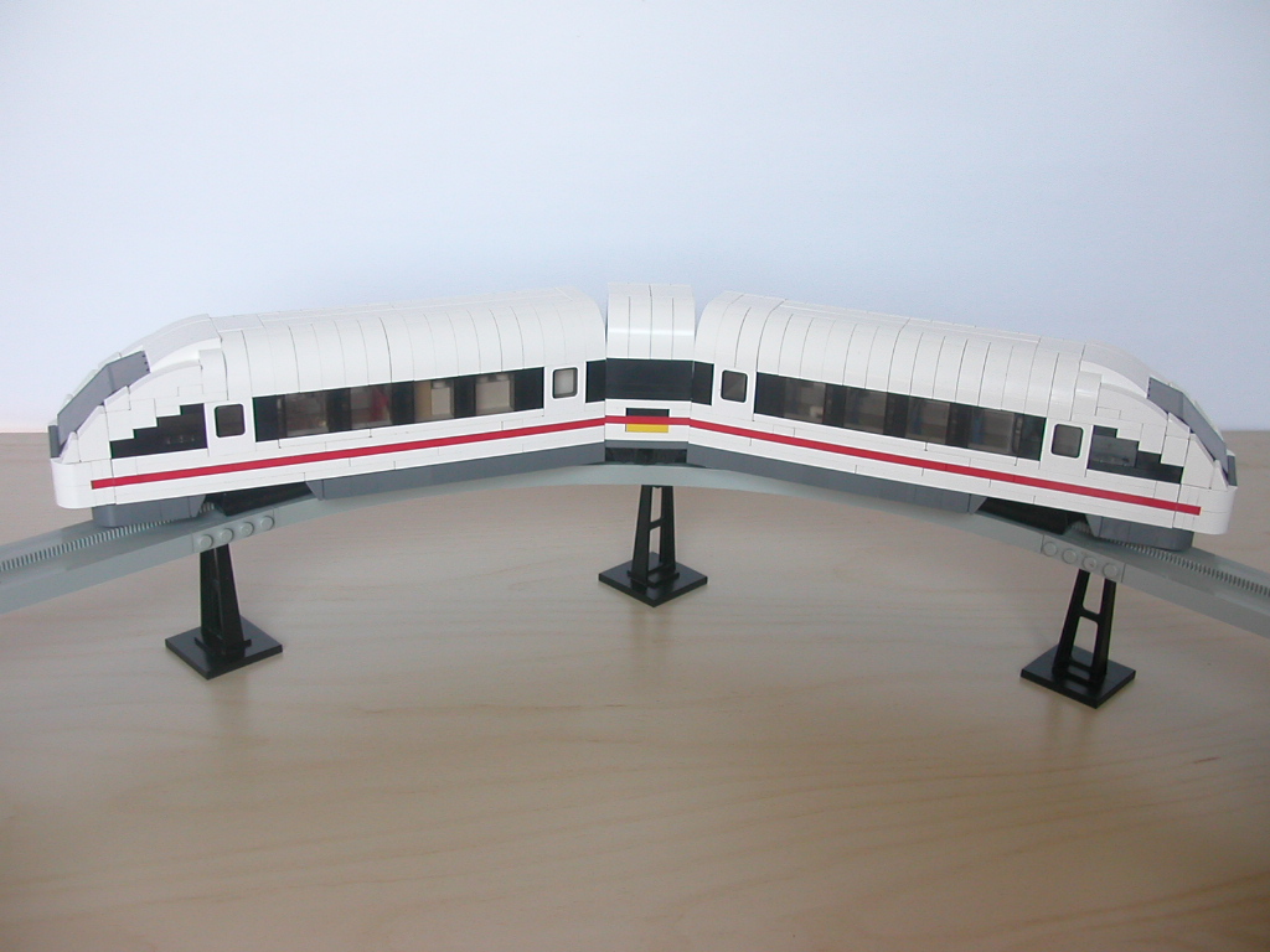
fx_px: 1357
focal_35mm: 37
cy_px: 476
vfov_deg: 38.7
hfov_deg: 50.1
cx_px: 635
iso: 100
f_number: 2.7
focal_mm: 5.6
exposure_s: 1/75.9
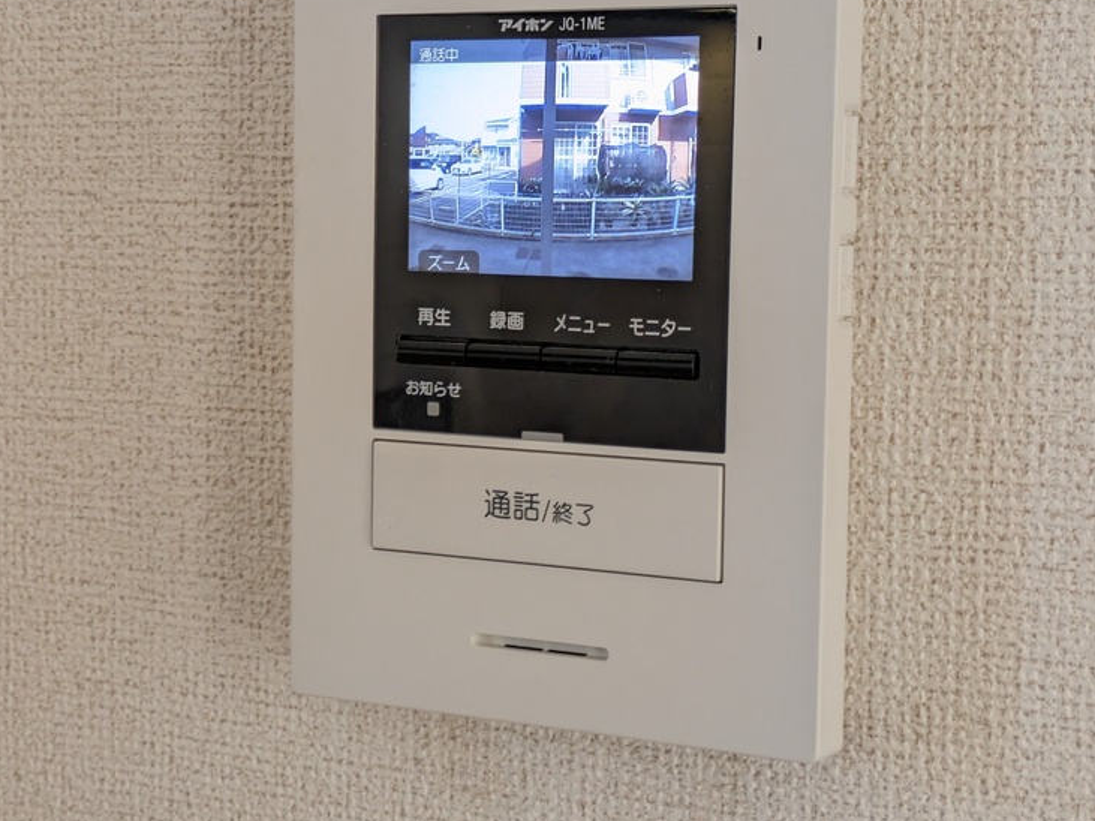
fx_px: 2119
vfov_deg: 21.9
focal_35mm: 67
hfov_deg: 29.0
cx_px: 535
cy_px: 361
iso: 167
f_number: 1.89
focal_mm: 5.43
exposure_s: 1/40
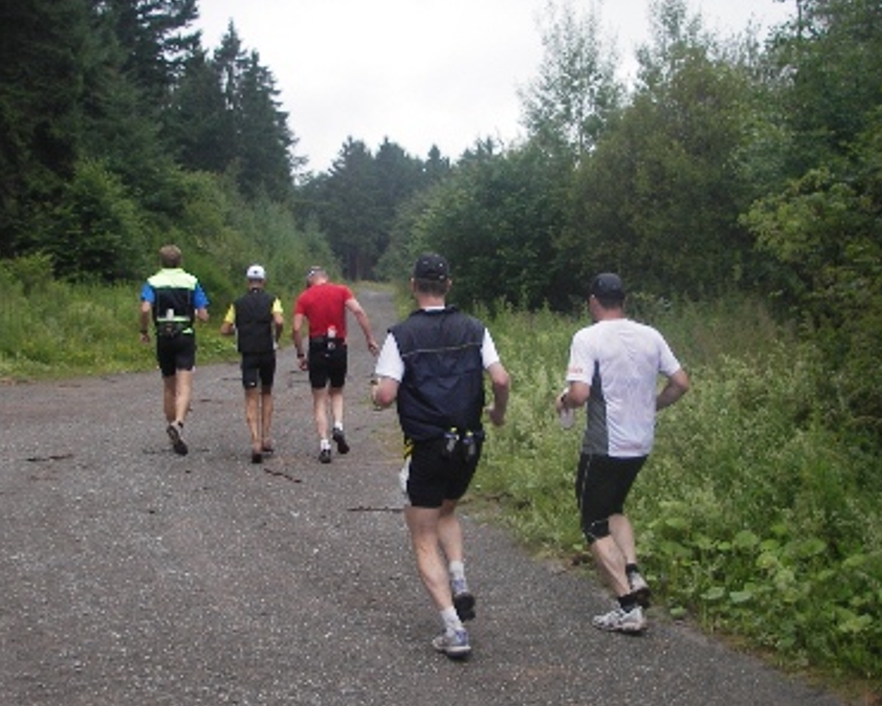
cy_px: 352
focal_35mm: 40
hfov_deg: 45.8
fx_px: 1044
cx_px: 433
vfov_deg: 37.4
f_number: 3.3
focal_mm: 6.3
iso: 50
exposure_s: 1/200
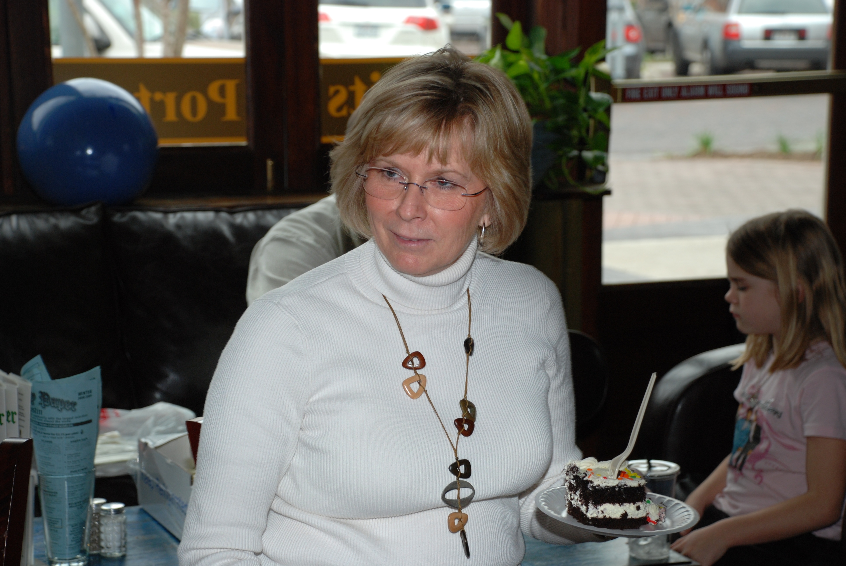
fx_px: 2329
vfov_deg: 13.9
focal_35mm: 99
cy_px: 283
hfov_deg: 20.6
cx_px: 423
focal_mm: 66
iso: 220
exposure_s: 1/60
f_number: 5.3
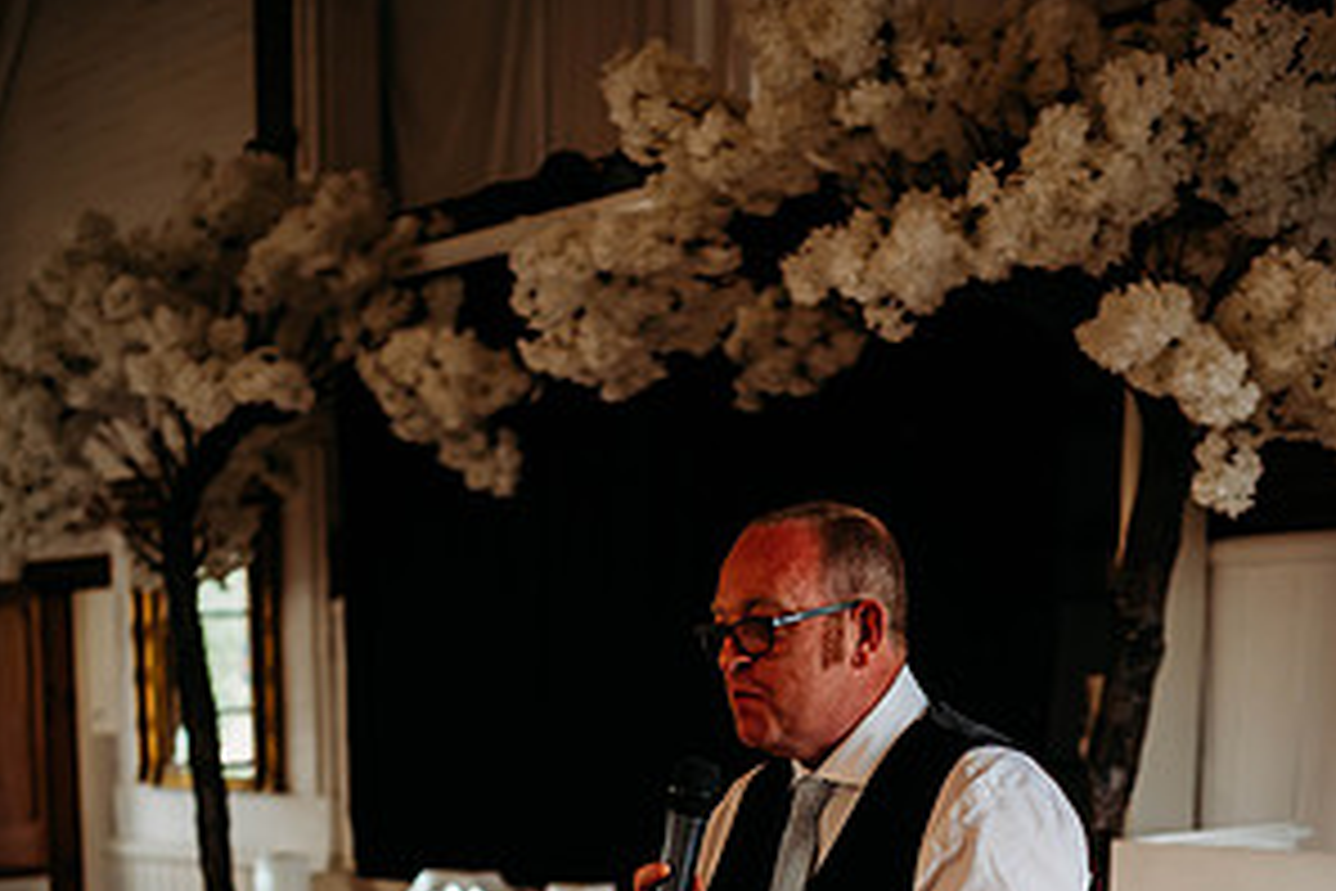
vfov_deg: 23.8
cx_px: 666
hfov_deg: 37.5
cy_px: 994
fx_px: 1967
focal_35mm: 53
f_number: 1.8
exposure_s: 1/250
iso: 400
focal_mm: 35
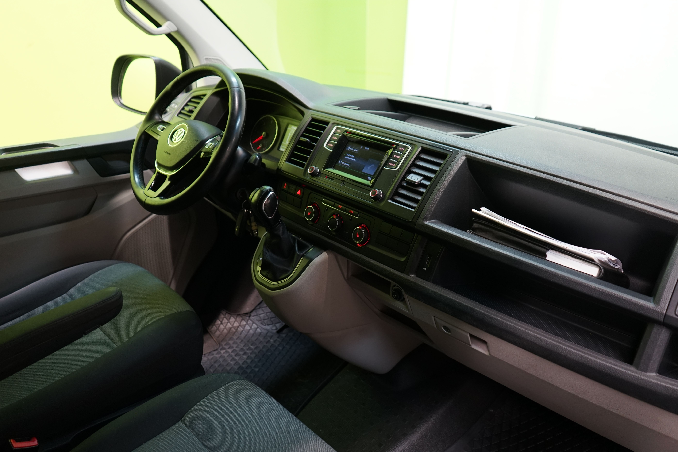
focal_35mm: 30
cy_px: 241
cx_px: 346
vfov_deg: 43.6
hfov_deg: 61.9
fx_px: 565
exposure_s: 1/30
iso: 800
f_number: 3.5
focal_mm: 28
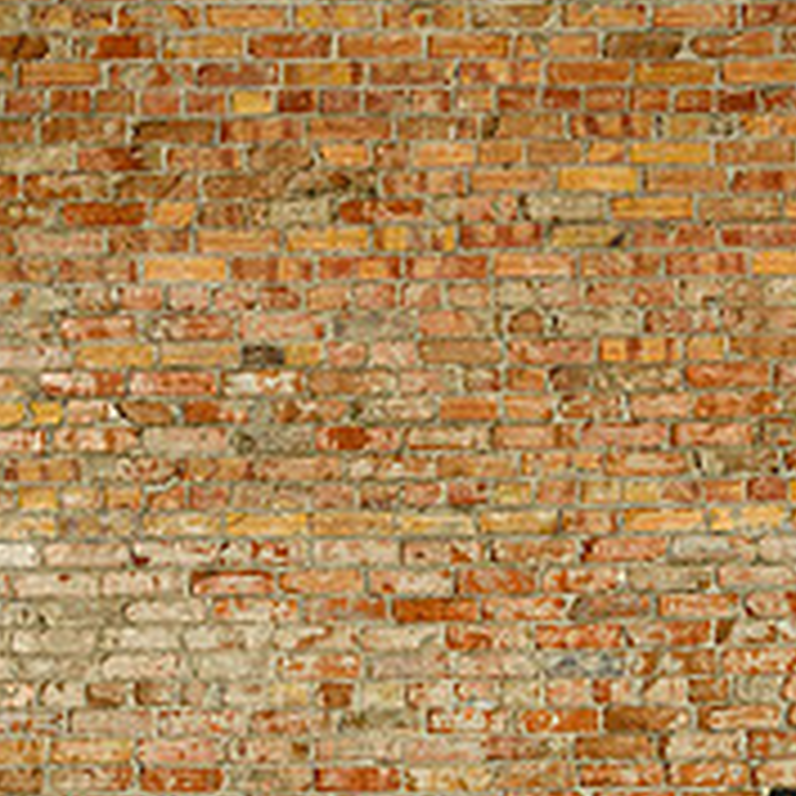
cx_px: 351
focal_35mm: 89
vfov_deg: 19.1
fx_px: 2315
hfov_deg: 19.5
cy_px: 726
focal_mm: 32
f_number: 4.5
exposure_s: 1/250
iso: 400
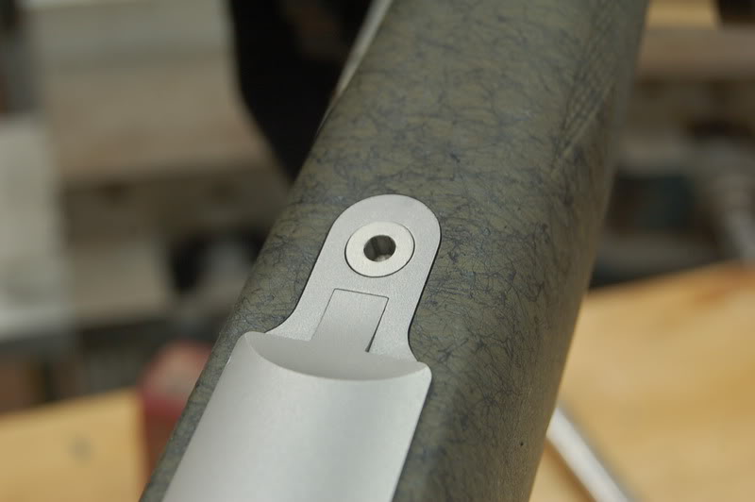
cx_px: 378
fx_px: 1446
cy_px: 251
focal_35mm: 69
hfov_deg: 29.3
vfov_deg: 19.7
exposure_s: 1/20
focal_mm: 46
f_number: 5.3
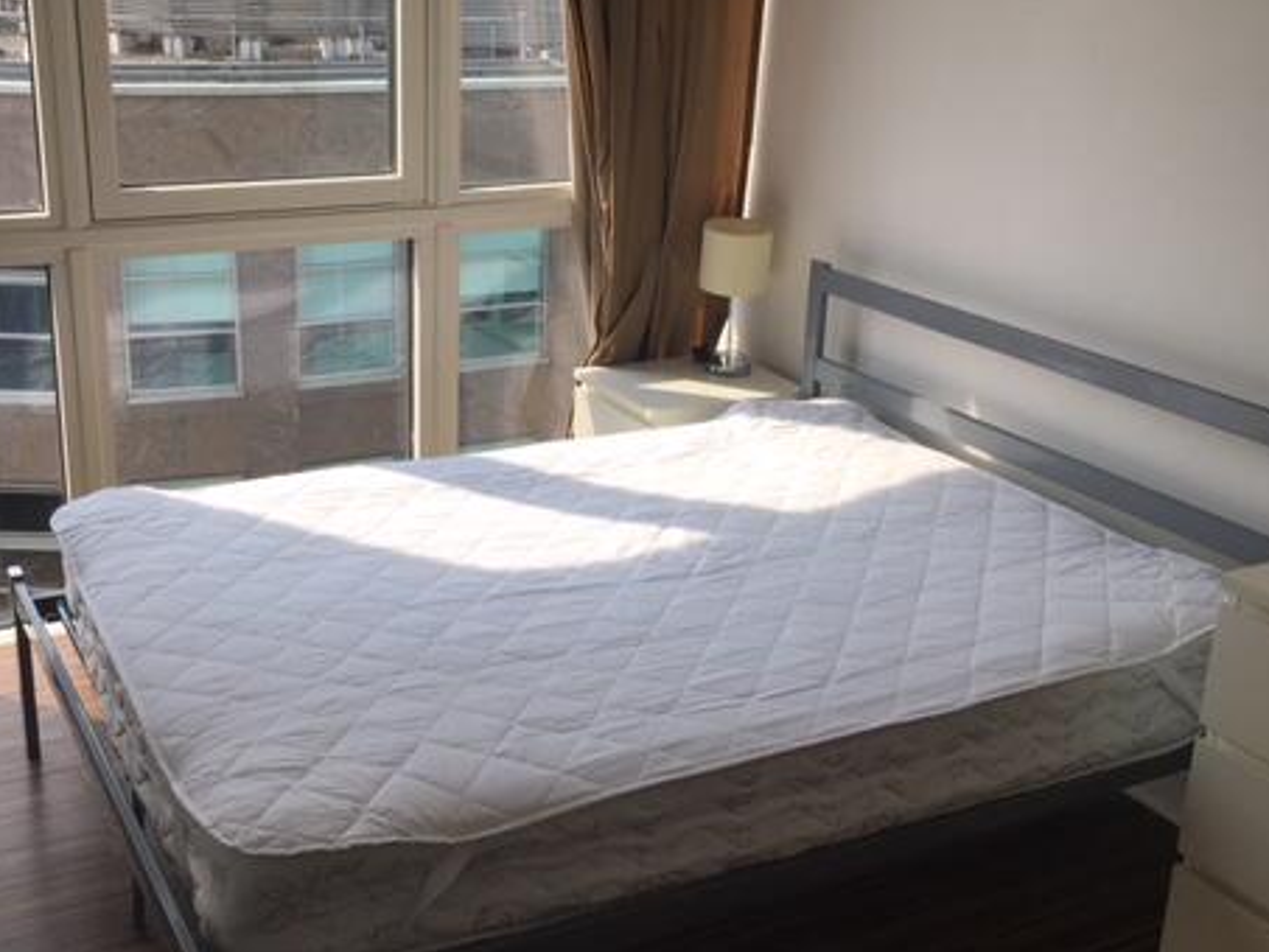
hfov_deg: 45.6
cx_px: 527
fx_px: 1503
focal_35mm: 41
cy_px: 423
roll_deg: -1.3
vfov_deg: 35.1
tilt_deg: -17.0
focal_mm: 4.15
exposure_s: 1/553
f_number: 2.2
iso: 25
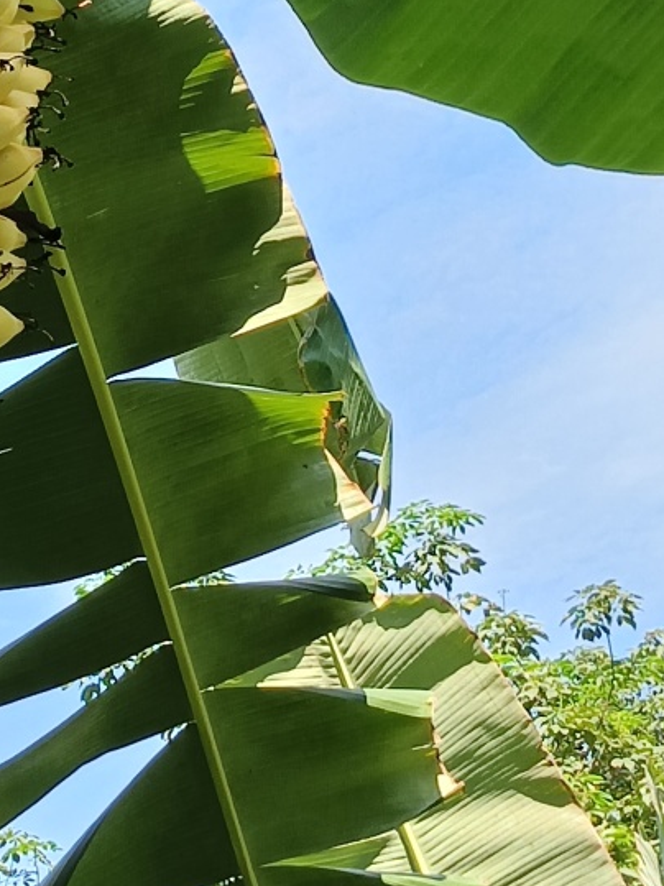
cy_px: 173
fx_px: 2482
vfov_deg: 20.0
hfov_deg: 15.1
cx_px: 77
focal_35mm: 97
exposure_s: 1/281
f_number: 1.8
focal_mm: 3.61
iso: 50
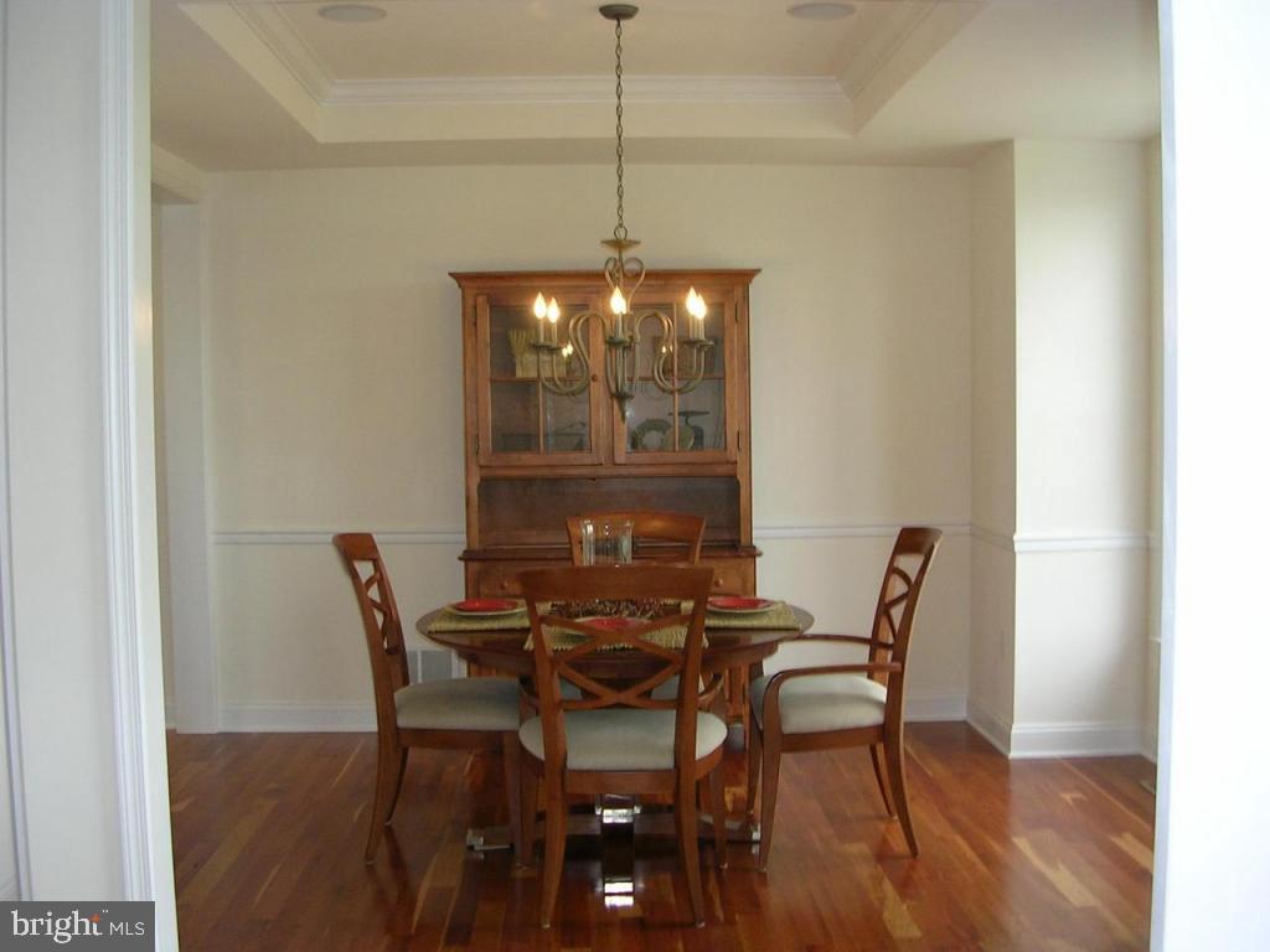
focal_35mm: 38
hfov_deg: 49.0
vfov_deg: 37.7
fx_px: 1394
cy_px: 476
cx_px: 635
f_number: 2.8
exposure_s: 1/30
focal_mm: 5.8
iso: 50
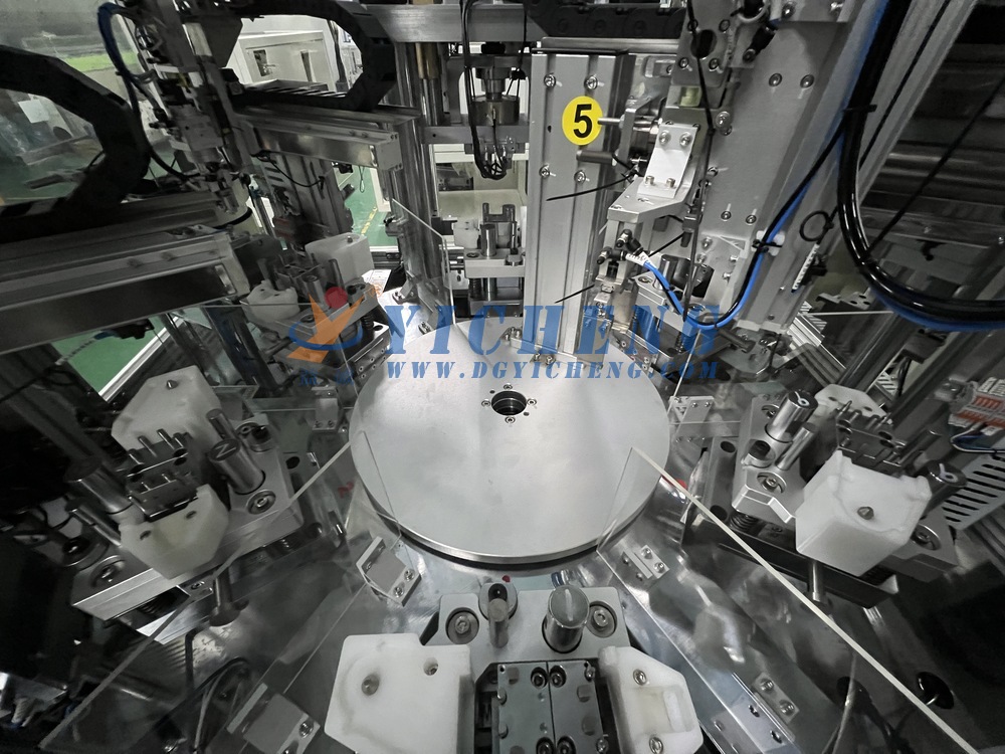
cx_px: 502
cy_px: 377
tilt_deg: -42.3
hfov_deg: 106.2
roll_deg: -0.4
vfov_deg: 89.9
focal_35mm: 13
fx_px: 377
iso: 1000
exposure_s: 1/52
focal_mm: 1.57
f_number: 1.8
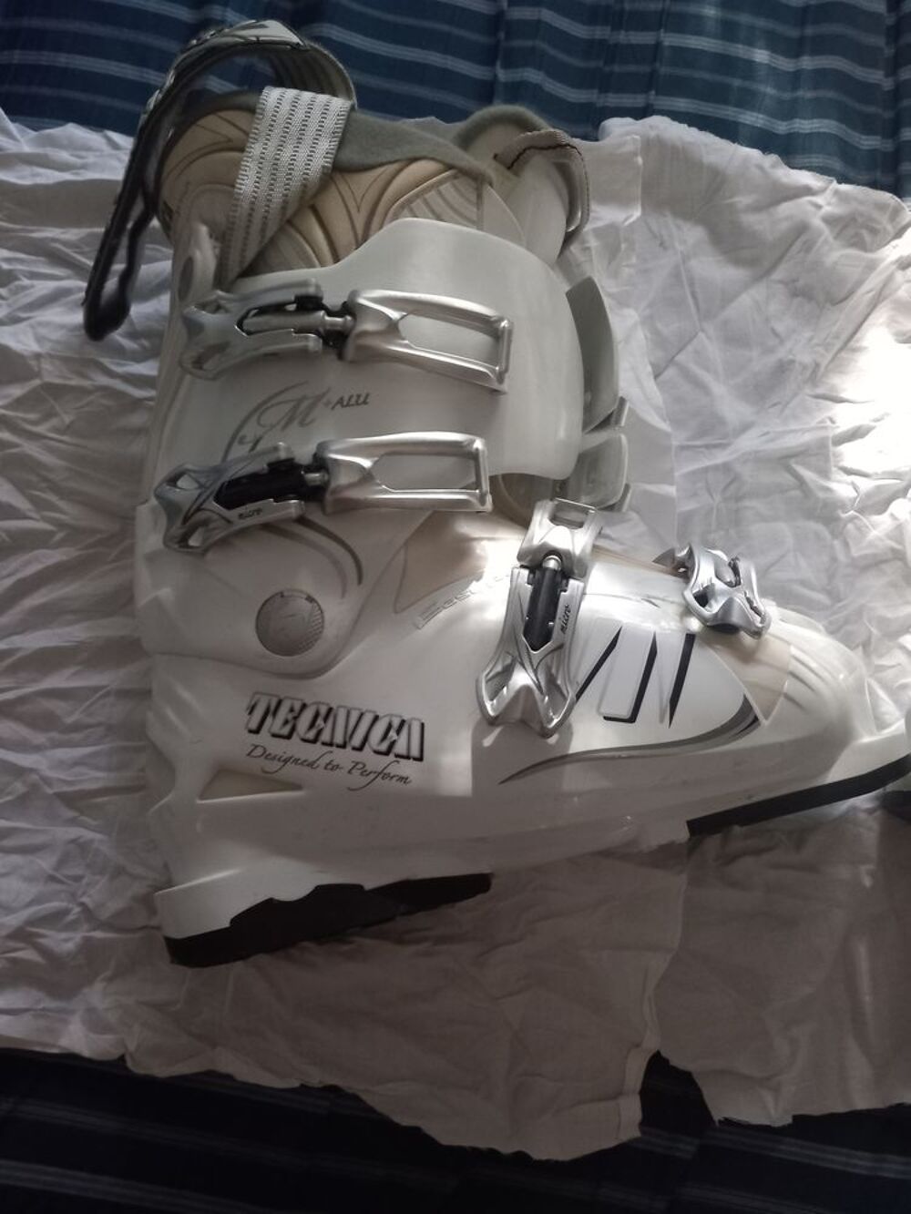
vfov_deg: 65.3
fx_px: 947
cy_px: 607
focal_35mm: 27
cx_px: 456
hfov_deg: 51.4
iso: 800
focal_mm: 4
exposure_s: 1/14.3
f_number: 1.8
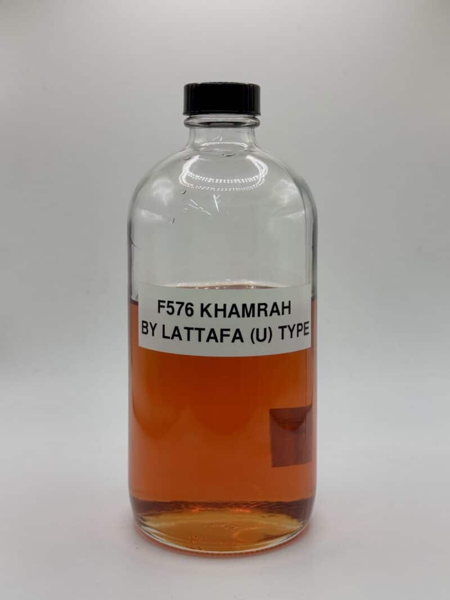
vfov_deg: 39.7
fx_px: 832
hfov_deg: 30.3
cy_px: 300
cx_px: 225
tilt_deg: -9.4
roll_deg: +1.0
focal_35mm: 48
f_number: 1.78
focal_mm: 6.76
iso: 64
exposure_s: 1/315
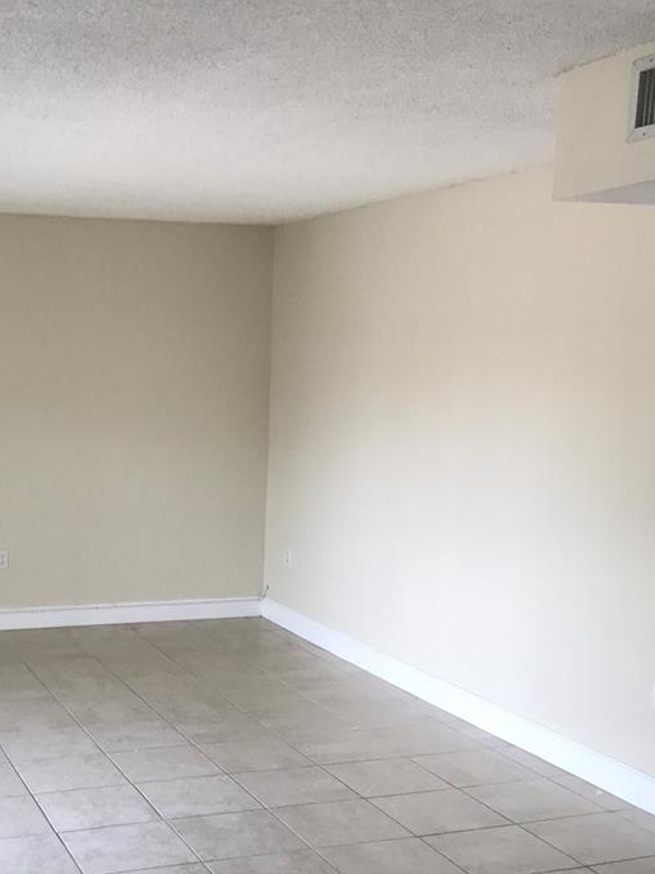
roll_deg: +0.1
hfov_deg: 29.1
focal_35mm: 49
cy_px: 620
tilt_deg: -11.4
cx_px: 148
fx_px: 1237
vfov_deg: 38.2
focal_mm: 3.99
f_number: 1.8
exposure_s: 1/60
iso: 32
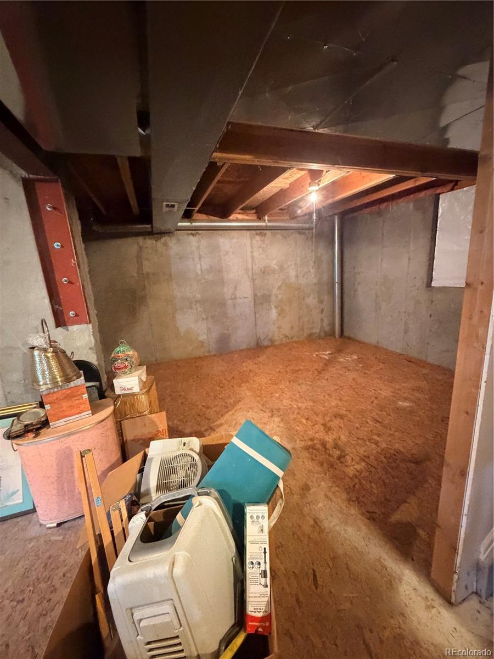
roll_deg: +2.0
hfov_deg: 85.7
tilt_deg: -11.7
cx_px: 247
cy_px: 330
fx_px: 266
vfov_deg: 102.1
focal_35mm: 14
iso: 1250
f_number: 2.2
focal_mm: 2.22
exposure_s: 1/30
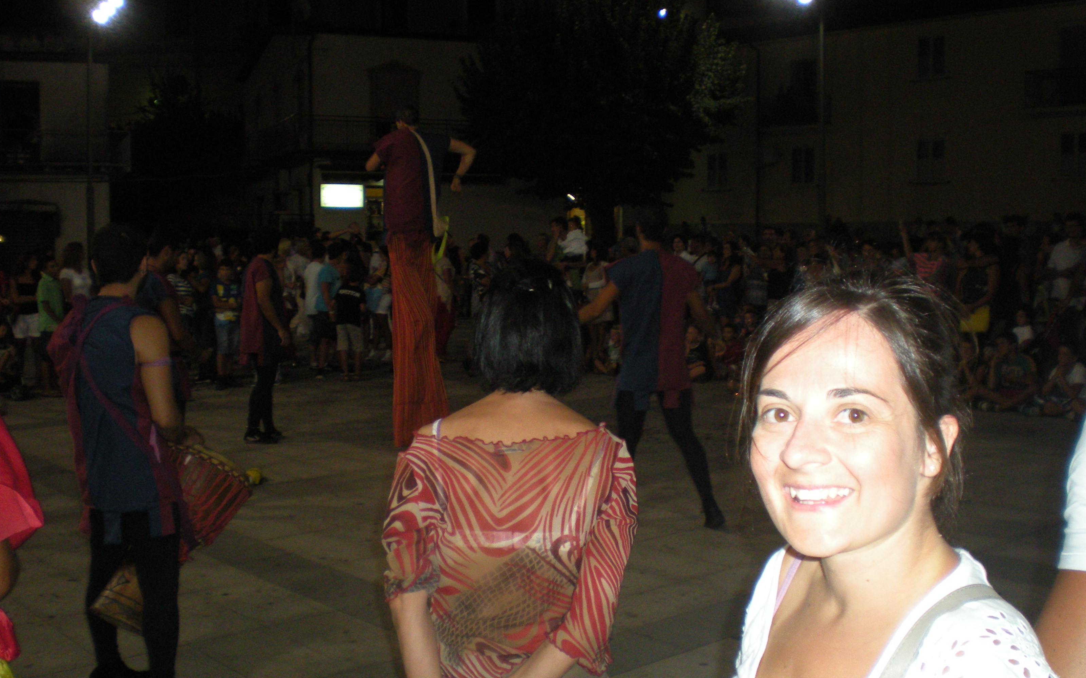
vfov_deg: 31.2
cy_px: 342
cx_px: 548
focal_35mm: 41
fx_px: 1213
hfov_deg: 48.2
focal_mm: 6.3
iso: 250
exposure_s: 1/60
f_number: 3.1
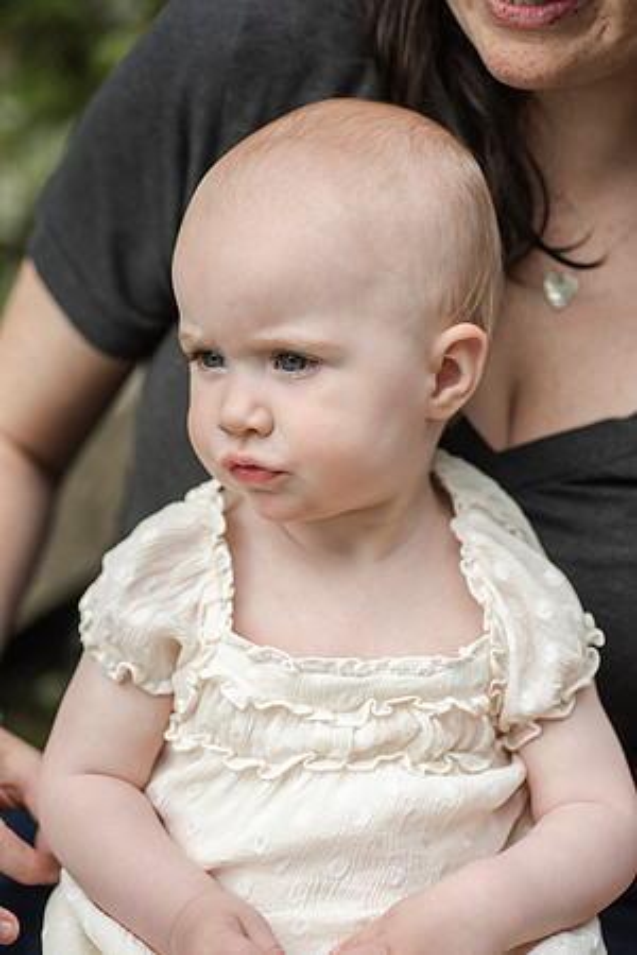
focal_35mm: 90
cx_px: 318
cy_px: 478
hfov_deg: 15.2
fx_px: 2389
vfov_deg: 22.6
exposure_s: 1/4000
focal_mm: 90
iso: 400
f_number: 4
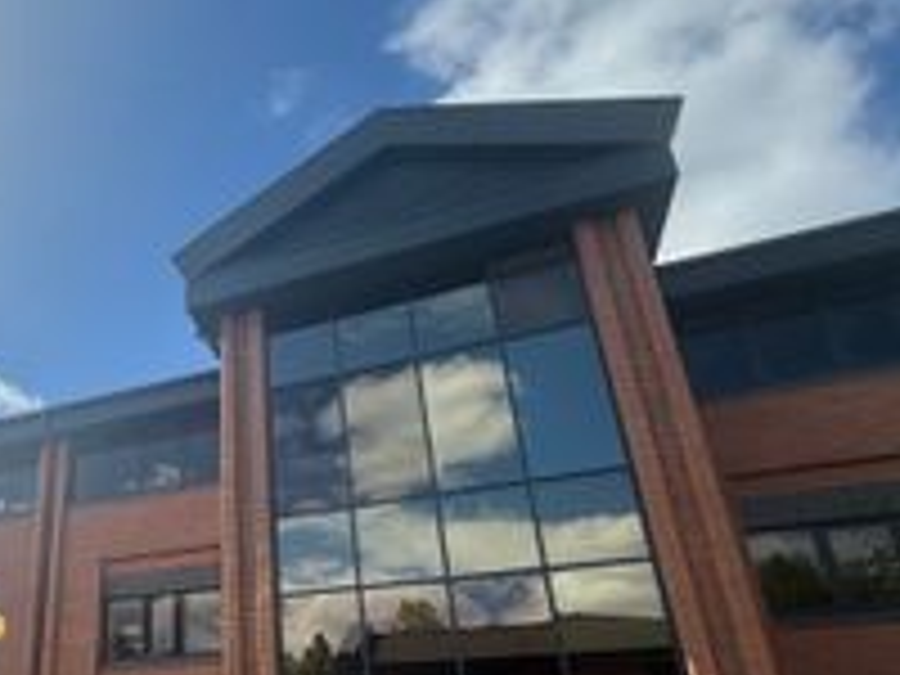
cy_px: 522
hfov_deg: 57.4
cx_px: 148
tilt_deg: +22.0
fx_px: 728
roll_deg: -1.1
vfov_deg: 47.5
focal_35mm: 28
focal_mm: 2.22
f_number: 2.2
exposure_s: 1/2092
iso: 64
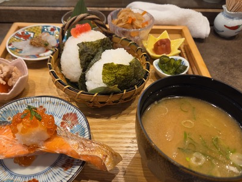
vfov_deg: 48.3
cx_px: 99
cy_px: 99
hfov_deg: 61.2
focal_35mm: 29
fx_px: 203
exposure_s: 1/120
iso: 400
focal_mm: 5.4
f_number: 1.8
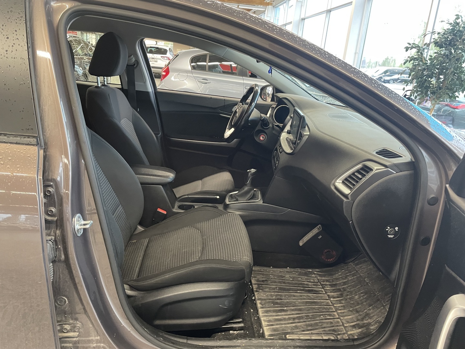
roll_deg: -4.7
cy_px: 174
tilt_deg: -15.6
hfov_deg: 67.3
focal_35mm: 26
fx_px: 349
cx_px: 232
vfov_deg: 53.1
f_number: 1.6
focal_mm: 4.2
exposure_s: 1/50
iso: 250
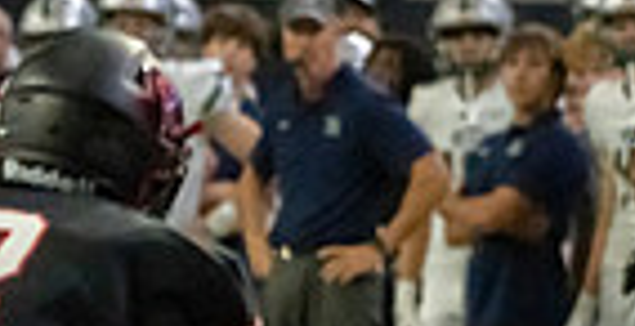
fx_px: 17045
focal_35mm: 1033
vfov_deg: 1.1
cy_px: 270
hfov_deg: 2.1
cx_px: 1175
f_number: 5.6
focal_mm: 235
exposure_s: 1/1250
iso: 12800
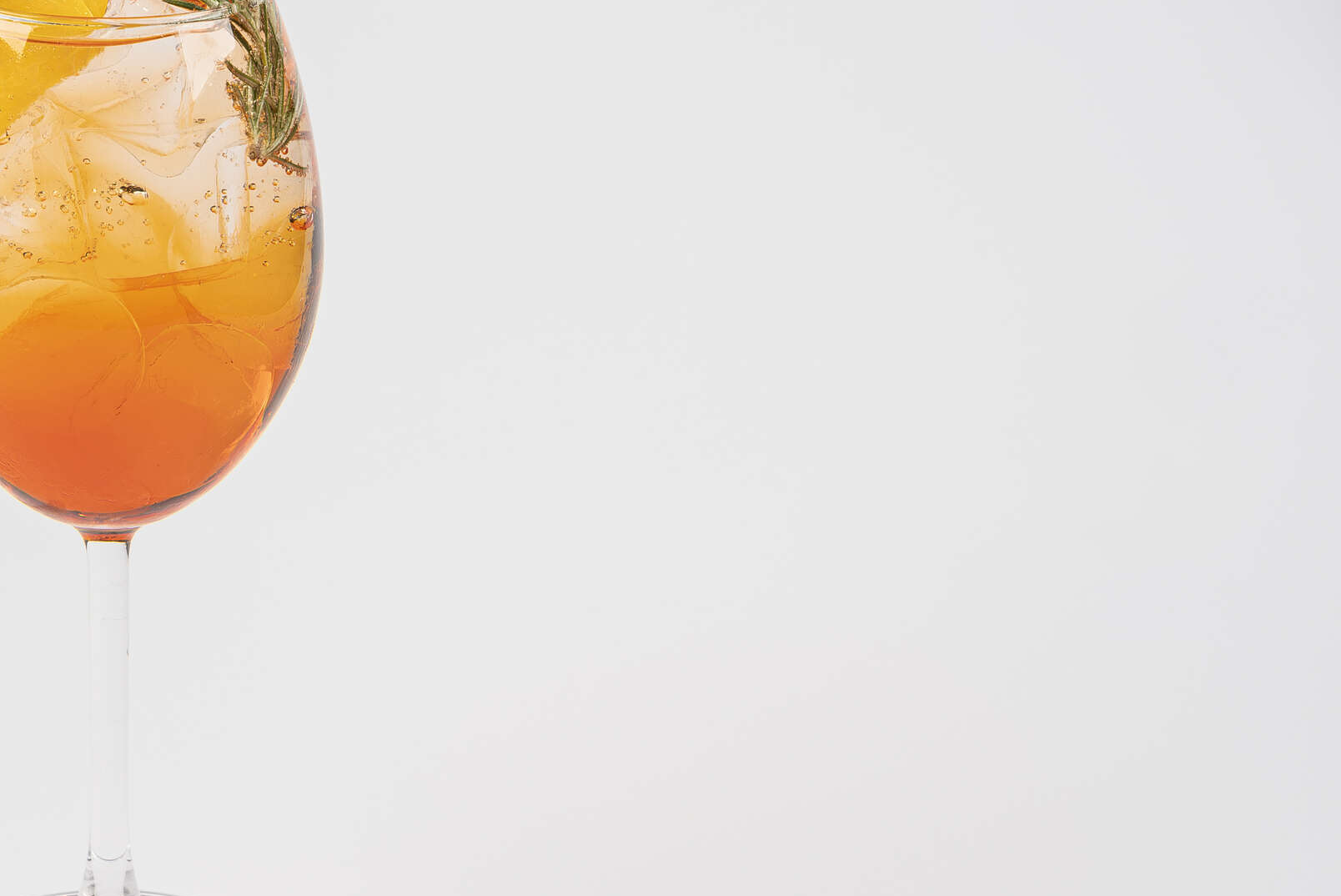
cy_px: 428
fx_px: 3615
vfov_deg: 14.1
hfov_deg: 20.6
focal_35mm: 97
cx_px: 150
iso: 100
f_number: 11
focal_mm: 52
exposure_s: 1/13
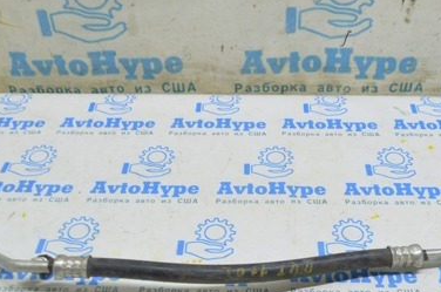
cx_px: 238
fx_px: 562
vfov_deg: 29.1
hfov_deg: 42.8
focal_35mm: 46
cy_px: 132
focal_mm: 18
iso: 400
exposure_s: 1/20
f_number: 5.6
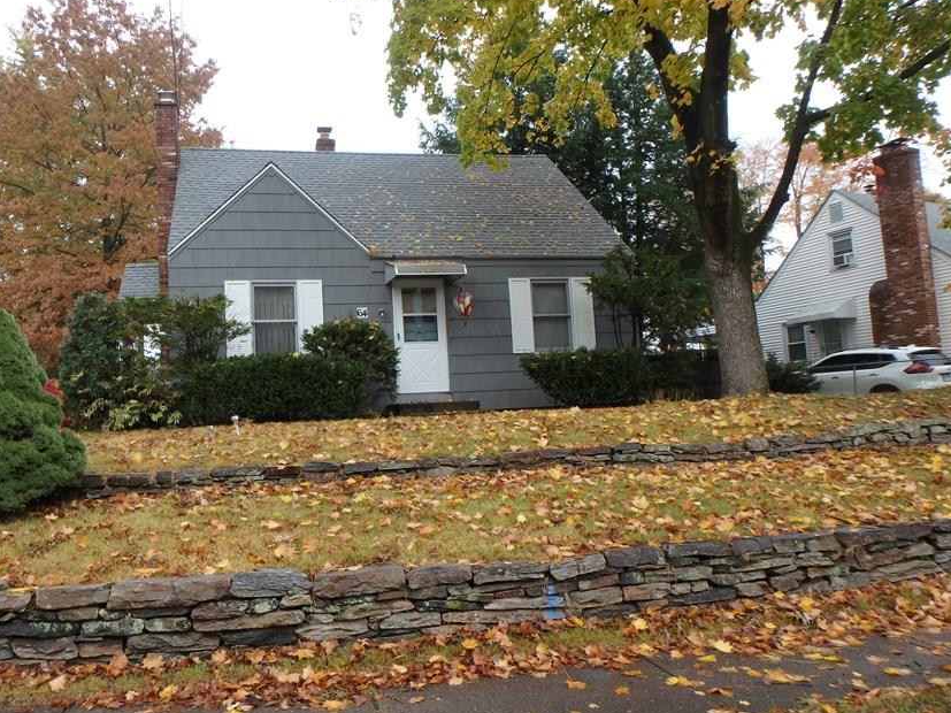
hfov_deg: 66.9
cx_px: 401
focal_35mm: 26
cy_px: 352
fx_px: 714
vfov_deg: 53.0
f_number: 3.5
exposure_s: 1/160
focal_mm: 3.7
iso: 125
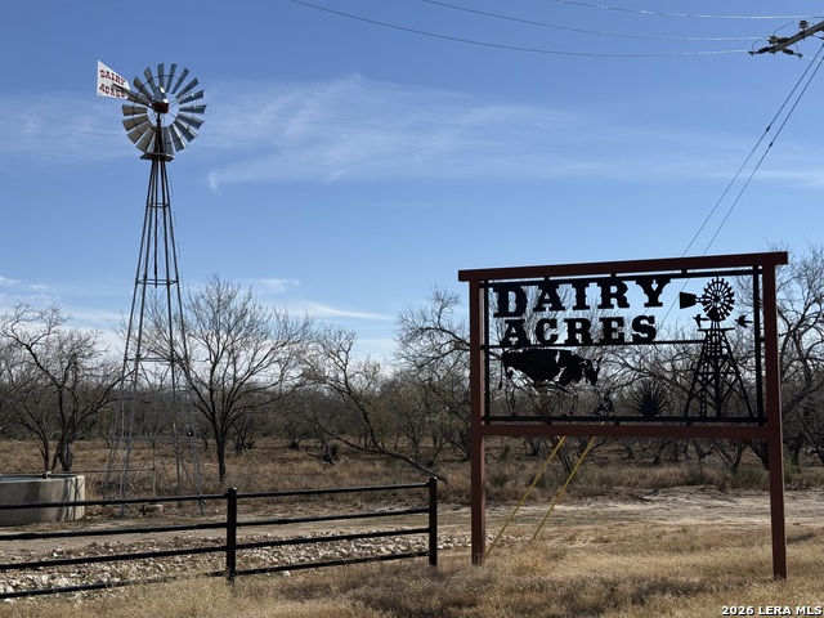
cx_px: 412
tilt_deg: +5.3
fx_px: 1143
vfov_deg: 30.3
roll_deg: +0.3
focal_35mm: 48
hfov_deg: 39.7
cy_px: 309
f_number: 1.78
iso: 64
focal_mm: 6.76
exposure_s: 1/11364
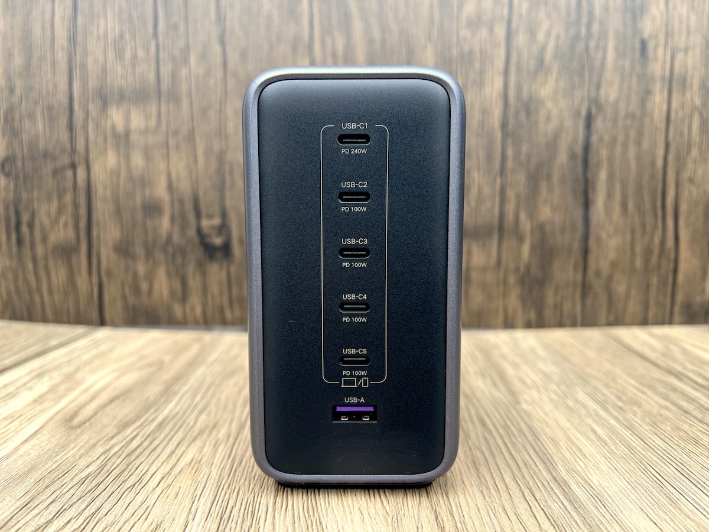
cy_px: 266
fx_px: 533
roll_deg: -0.1
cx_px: 354
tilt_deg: -5.3
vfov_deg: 53.1
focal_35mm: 26
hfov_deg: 67.3
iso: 50
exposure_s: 1/448
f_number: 1.5
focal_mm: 5.7
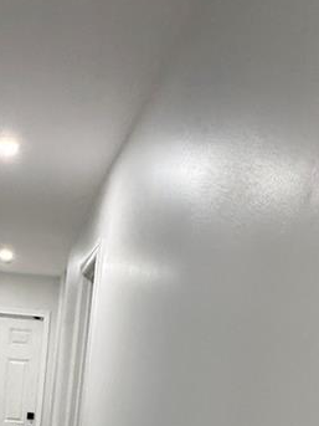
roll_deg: -6.3
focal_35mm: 49
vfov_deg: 32.2
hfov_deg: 28.6
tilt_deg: -12.4
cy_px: 512
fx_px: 602
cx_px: 35
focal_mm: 2.22
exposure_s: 1/120
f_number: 2.2
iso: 320
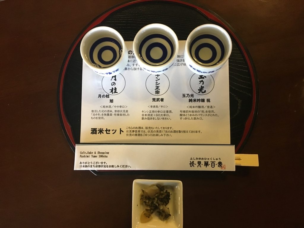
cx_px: 152
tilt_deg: -85.4
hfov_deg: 61.7
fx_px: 255
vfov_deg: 48.2
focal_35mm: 29
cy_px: 114
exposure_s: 1/30
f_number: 2.2
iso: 200
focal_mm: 4.15
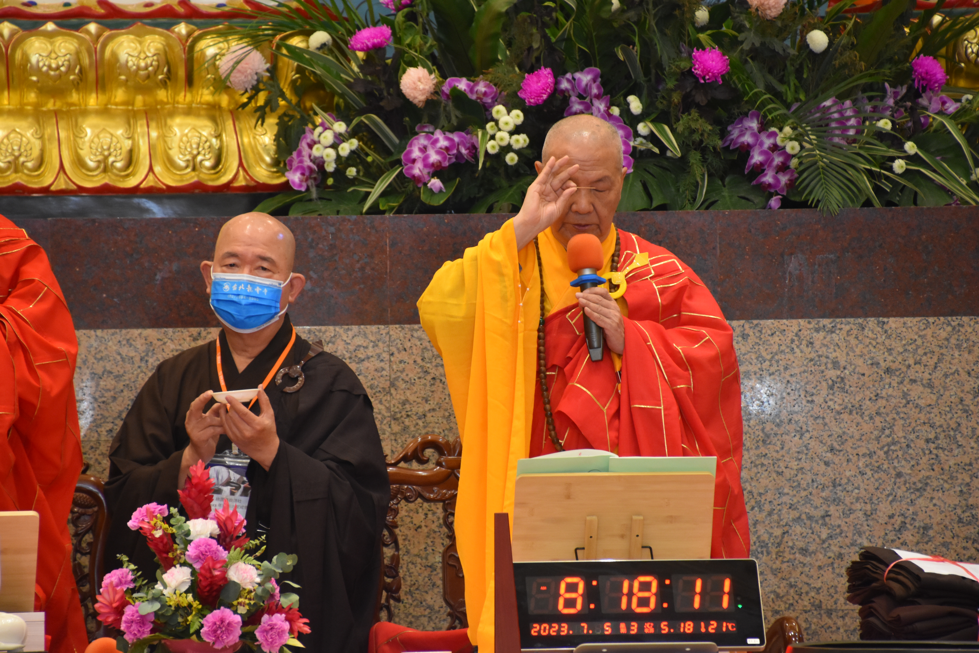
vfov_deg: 3.5
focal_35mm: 390
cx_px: 490
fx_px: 10605
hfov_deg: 5.3
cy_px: 326
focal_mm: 260
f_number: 6.3
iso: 1600
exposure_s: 1/50
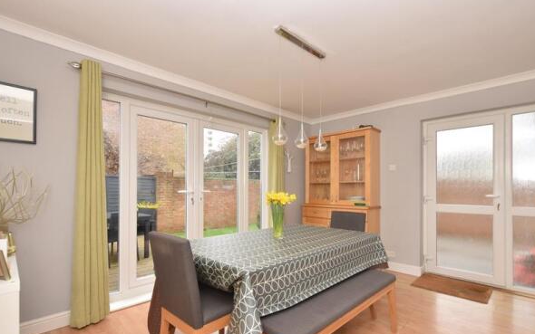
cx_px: 276
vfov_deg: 67.7
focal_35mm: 17
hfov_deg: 94.3
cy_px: 190
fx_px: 248
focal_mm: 10
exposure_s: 1/50
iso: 500
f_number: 9
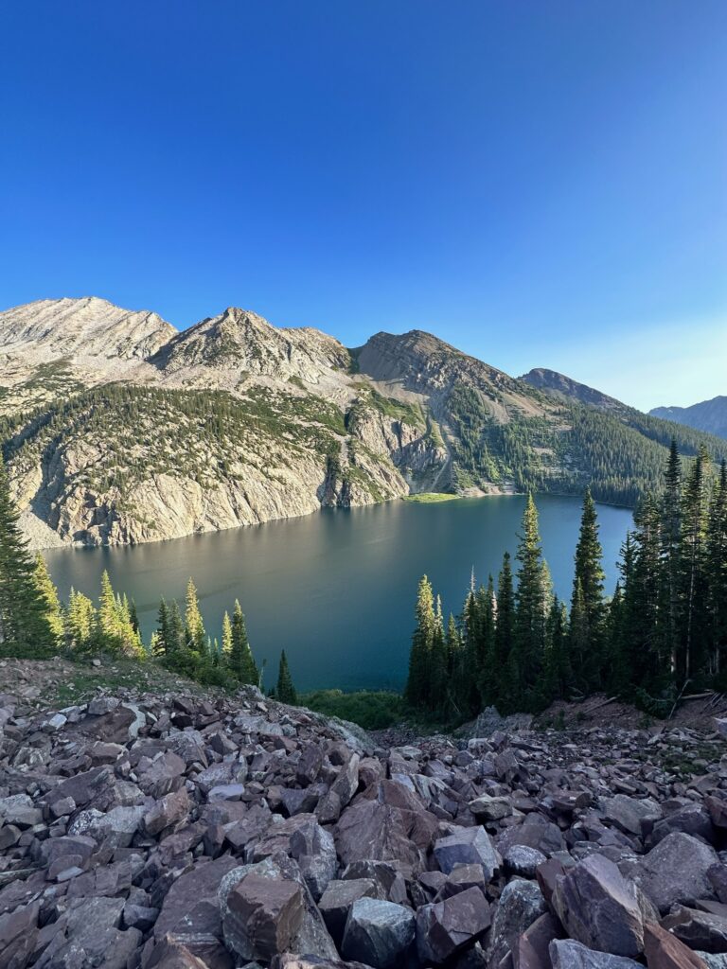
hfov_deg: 85.7
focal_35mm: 14
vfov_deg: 102.1
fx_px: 392
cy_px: 484
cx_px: 364
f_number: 2.2
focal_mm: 2.22
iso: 40
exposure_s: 1/633
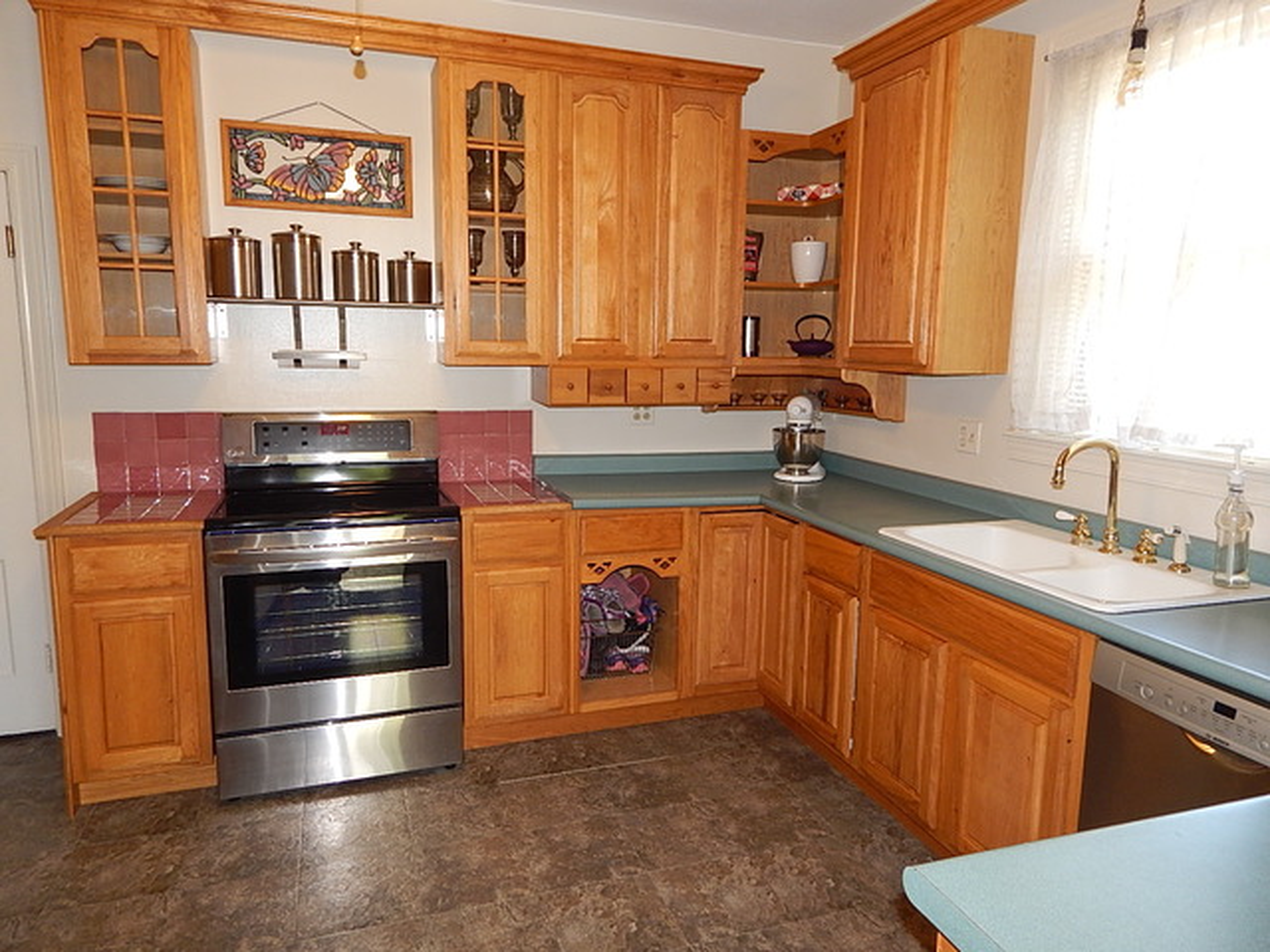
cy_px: 476
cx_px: 635
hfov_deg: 76.4
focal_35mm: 22
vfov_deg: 61.1
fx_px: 807
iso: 200
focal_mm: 4
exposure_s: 1/30
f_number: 3
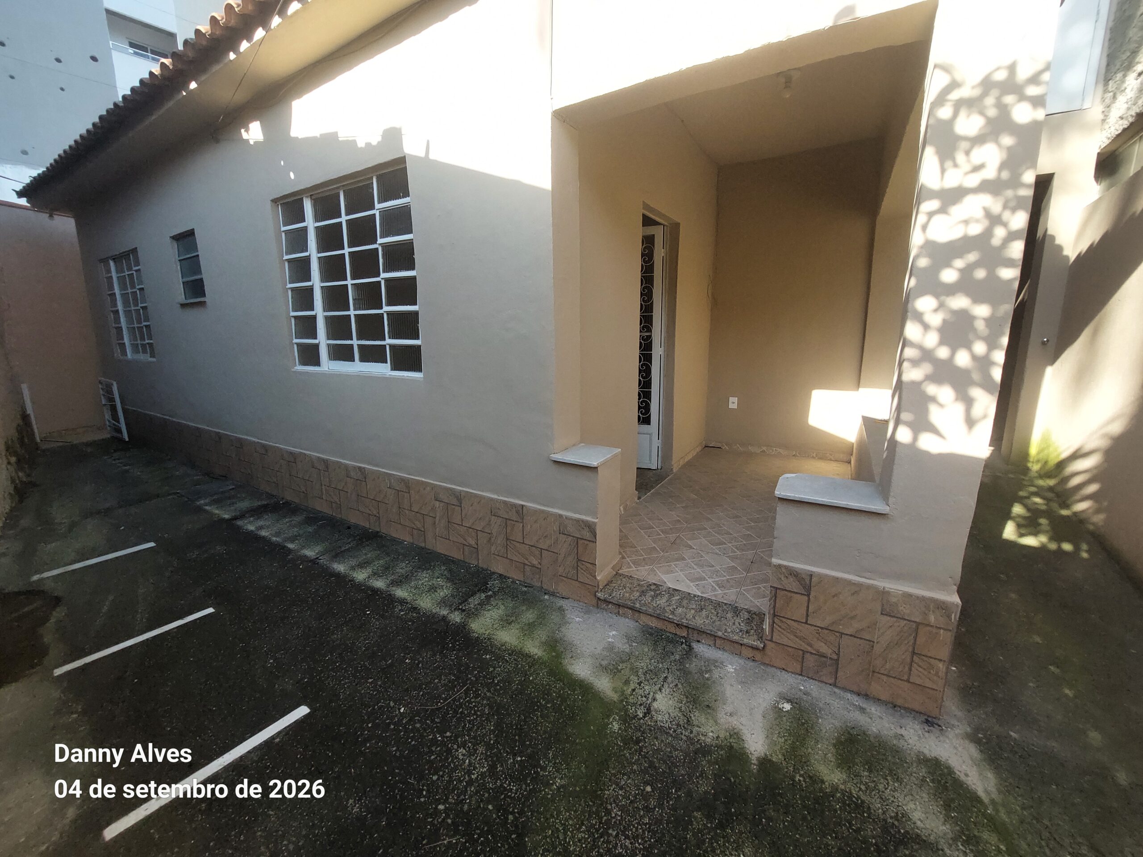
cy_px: 428
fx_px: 429
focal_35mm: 13
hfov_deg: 106.2
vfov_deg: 89.9
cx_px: 572
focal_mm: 1.74
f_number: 2.2
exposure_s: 1/280
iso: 50
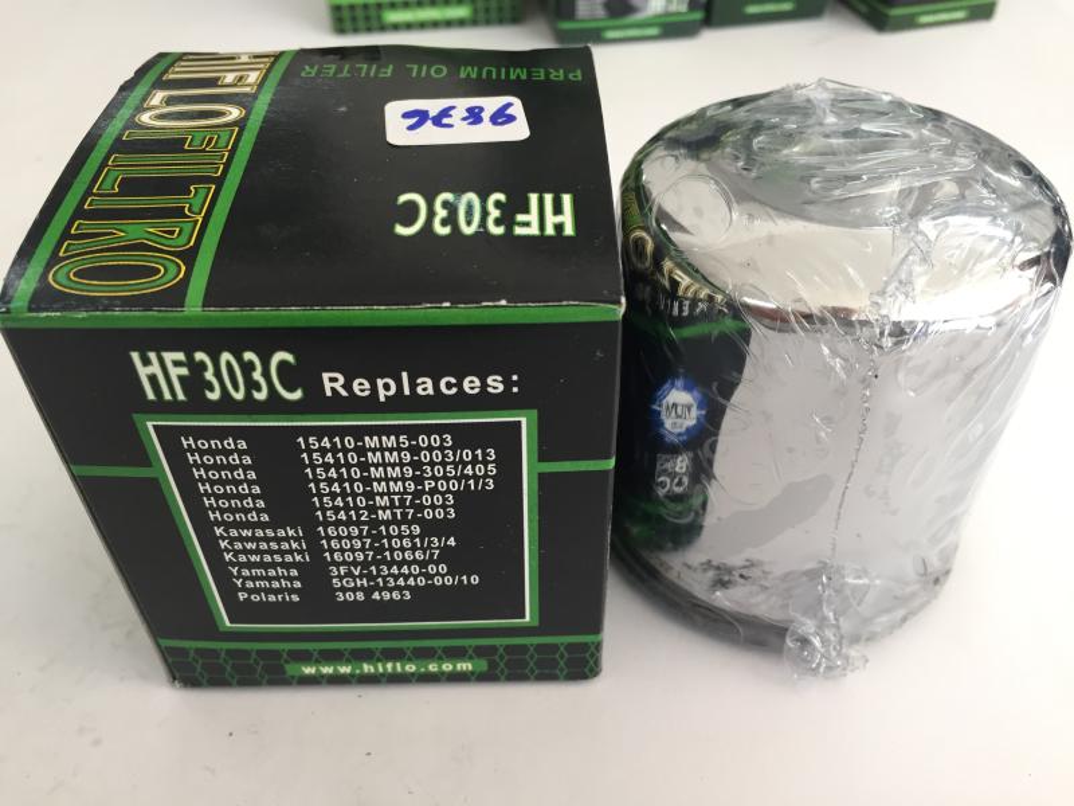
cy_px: 403
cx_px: 537
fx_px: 900
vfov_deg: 48.2
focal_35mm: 29
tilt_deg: -43.1
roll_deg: -1.3
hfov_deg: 61.7
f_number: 2.2
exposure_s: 1/30
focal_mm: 4.15
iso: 32
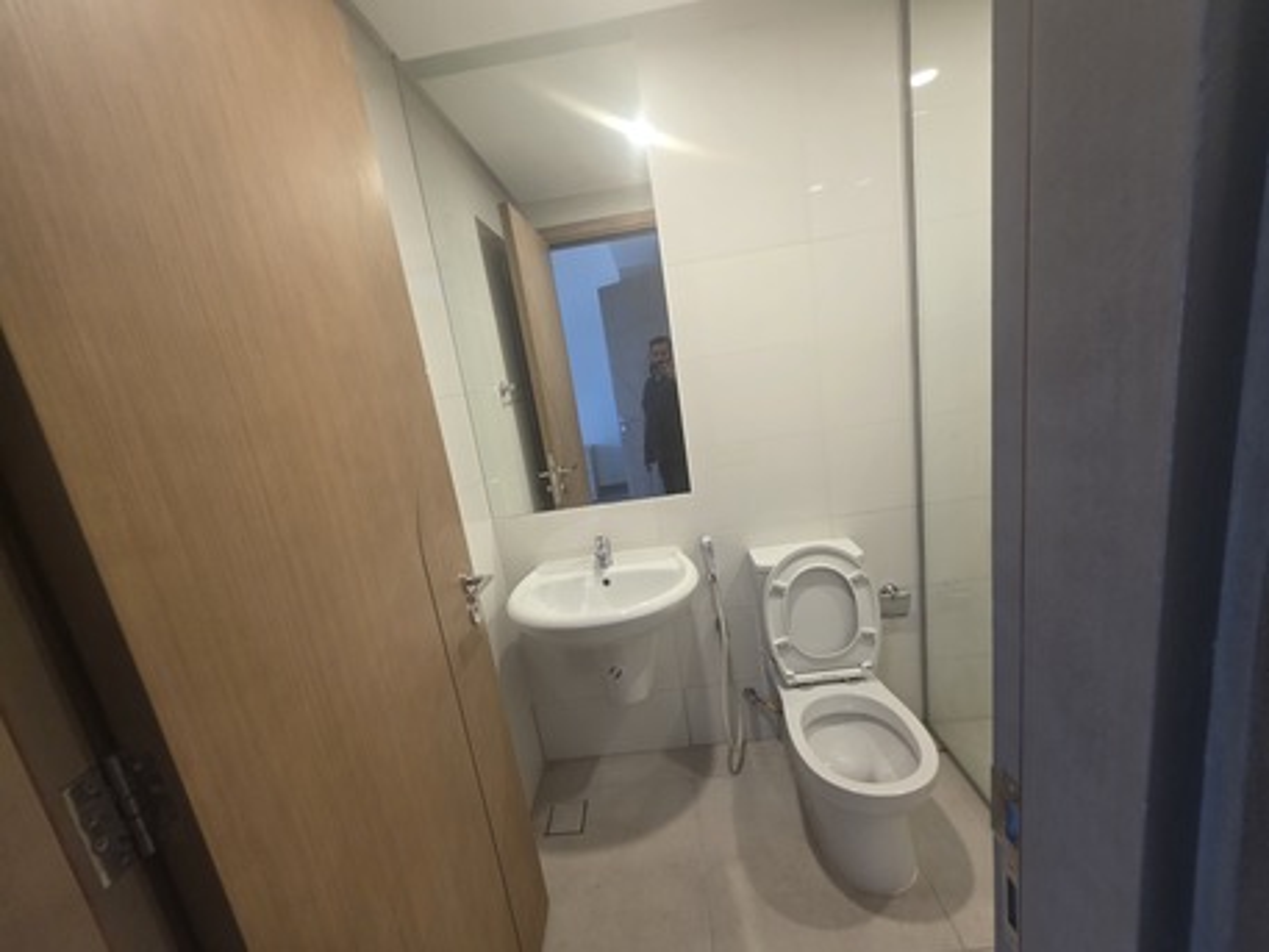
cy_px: 476
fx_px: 477
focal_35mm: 13
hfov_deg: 106.2
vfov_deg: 89.9
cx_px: 634
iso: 250
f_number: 1.9
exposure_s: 1/100
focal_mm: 2.2
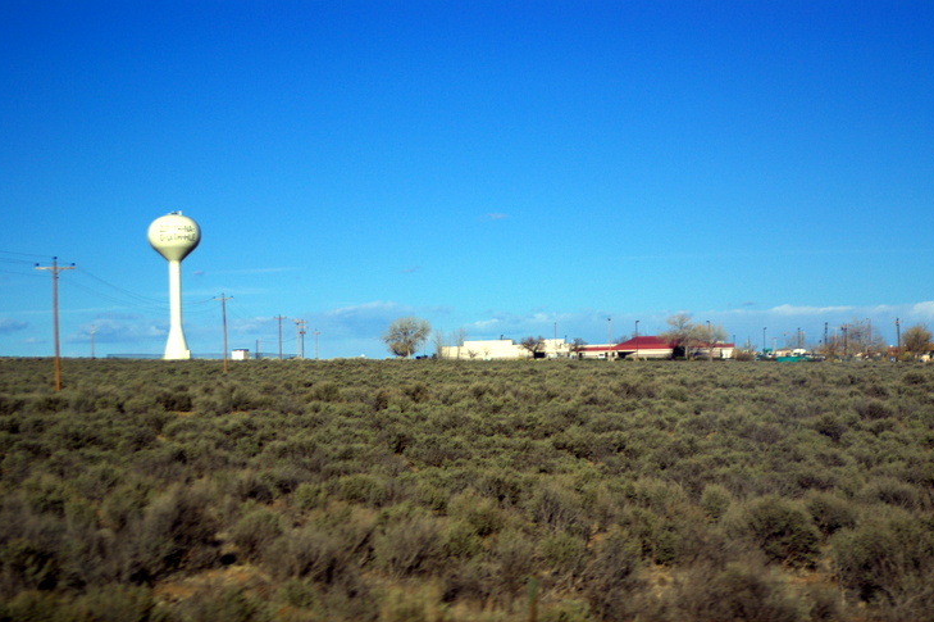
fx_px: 2348
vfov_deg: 15.1
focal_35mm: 91
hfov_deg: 22.5
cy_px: 340
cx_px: 501
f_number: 2.8
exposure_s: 1/1000
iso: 100
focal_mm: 55
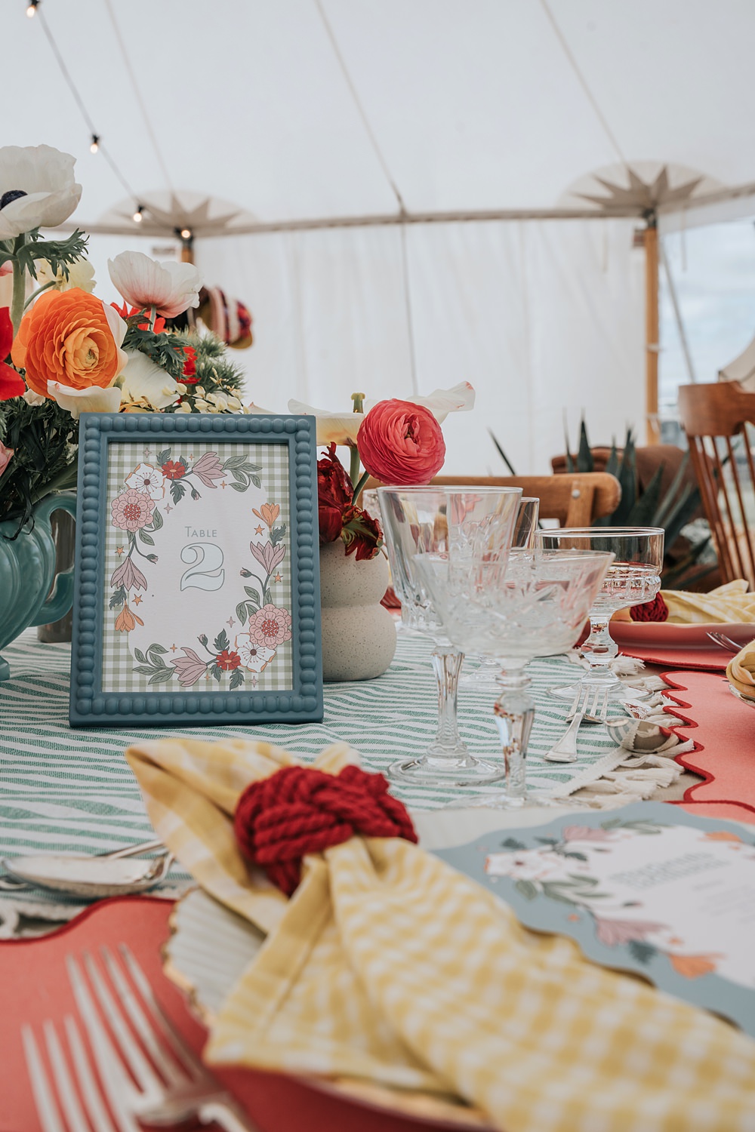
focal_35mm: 45
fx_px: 1403
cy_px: 566
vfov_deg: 44.0
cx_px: 378
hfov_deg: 30.1
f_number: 9
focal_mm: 44.6
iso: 250
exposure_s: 1/320
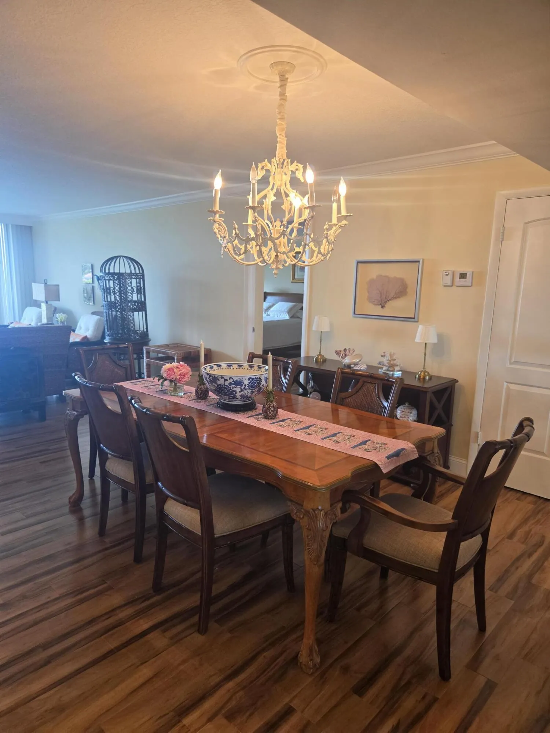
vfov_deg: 73.9
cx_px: 275
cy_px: 366
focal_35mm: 23
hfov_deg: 58.9
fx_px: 487
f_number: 1.8
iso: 160
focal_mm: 5.4
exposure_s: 1/120
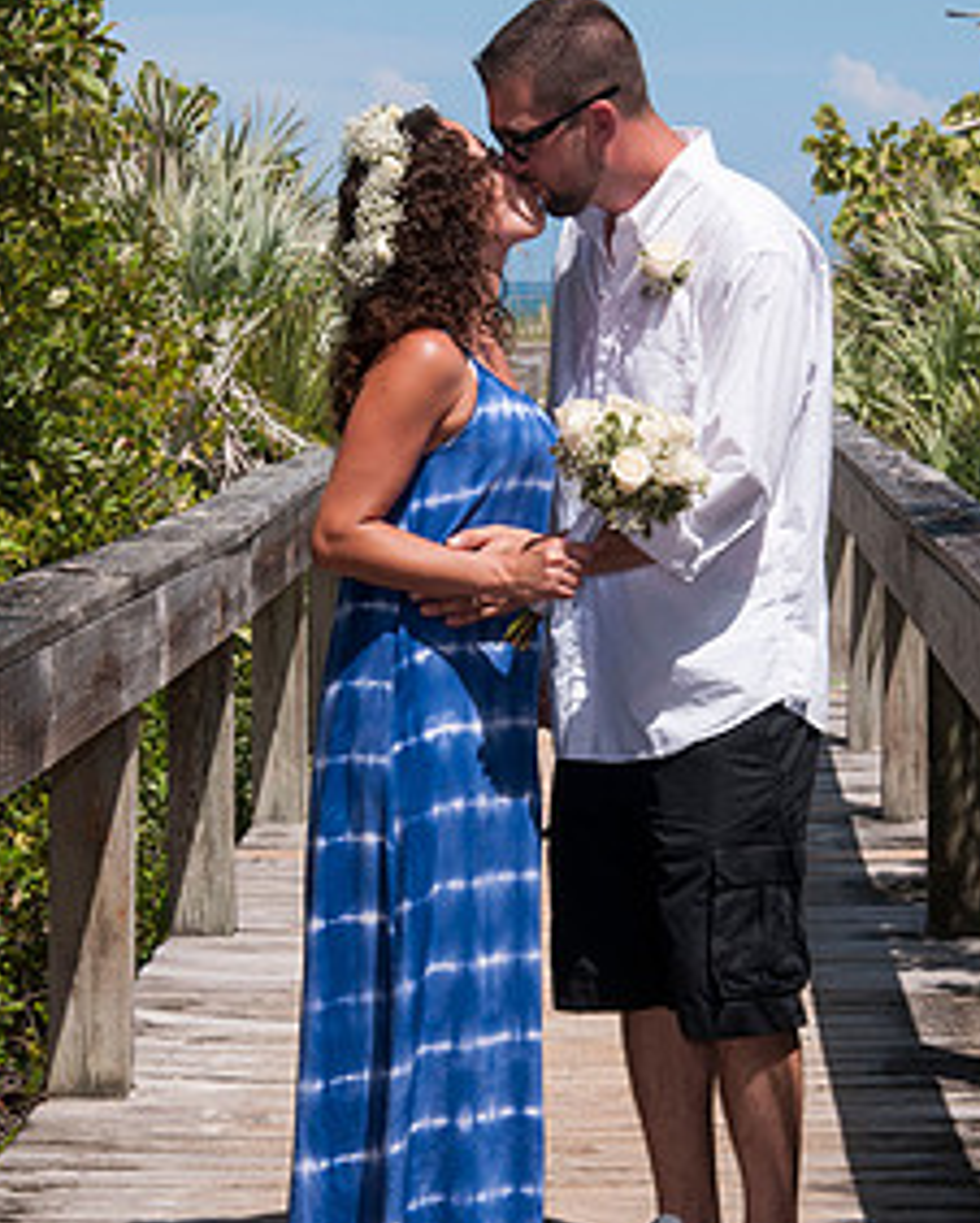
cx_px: 553
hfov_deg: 11.9
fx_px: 4708
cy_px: 776
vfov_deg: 14.8
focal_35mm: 130
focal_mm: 58
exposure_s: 1/250
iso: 100
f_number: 13
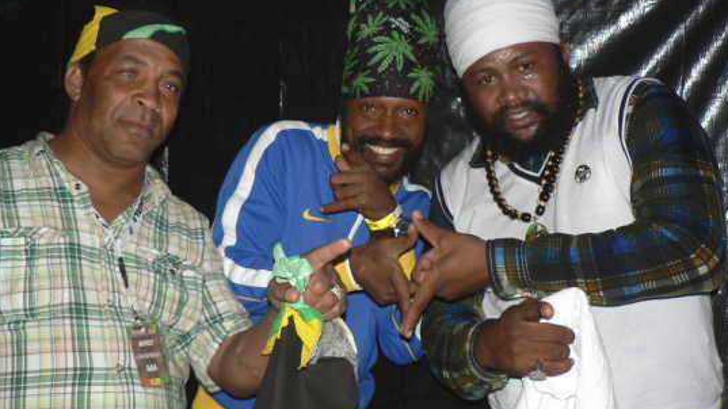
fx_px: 830
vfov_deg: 27.7
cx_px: 341
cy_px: 187
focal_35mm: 43
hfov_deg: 47.3
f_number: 2.8
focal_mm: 6
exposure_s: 1/60
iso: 100
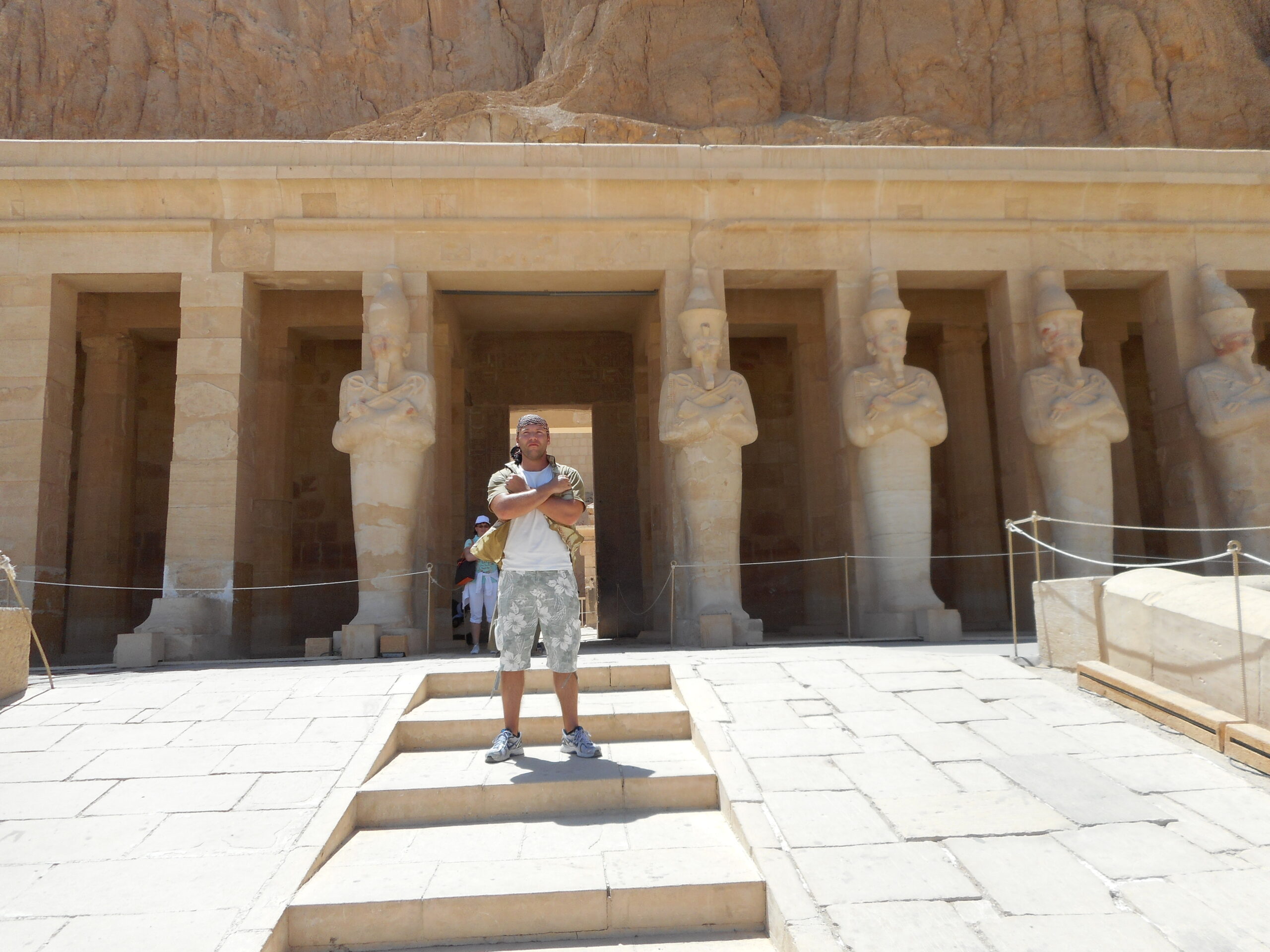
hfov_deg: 69.4
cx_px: 635
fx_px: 917
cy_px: 476
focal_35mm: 25
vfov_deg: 54.9
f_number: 3.7
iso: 80
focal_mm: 4.5
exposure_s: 1/640
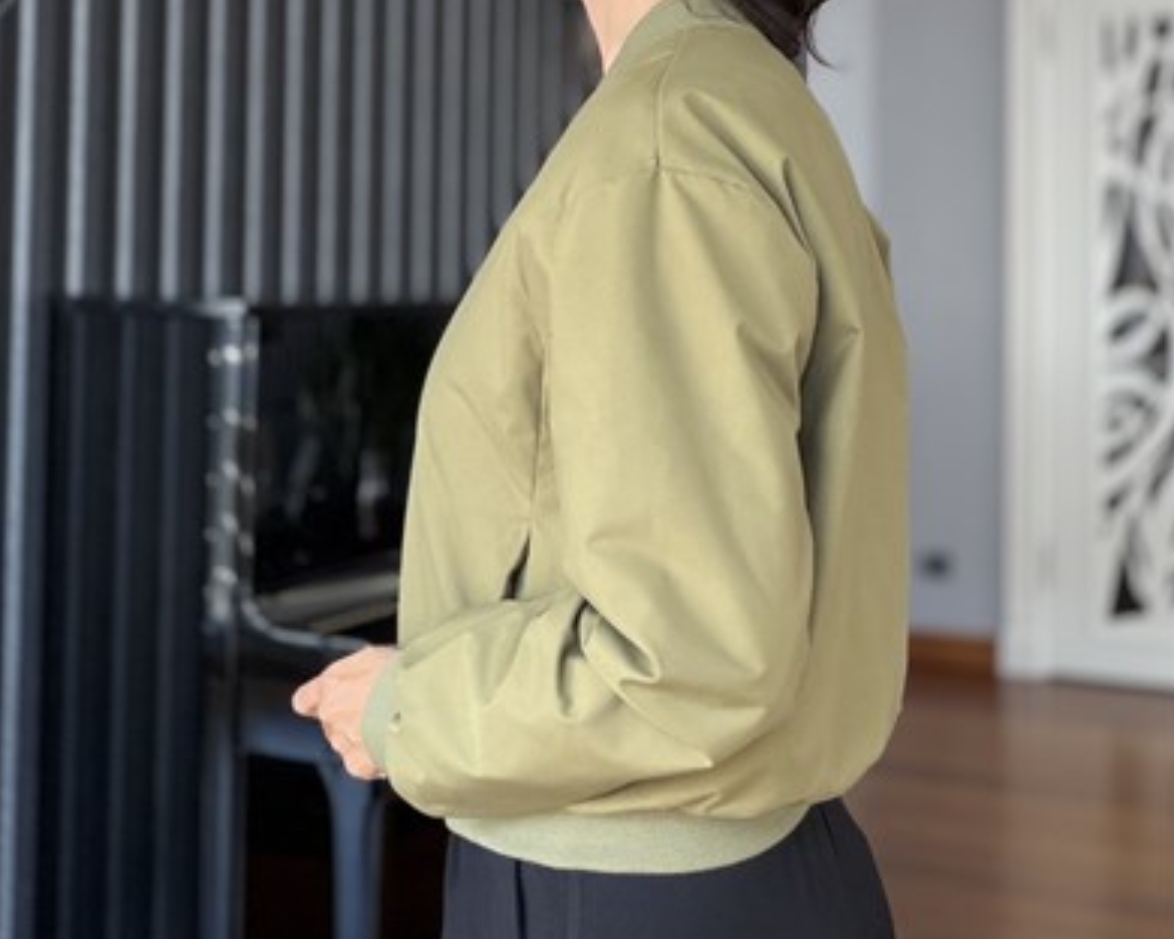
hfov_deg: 45.8
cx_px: 578
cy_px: 260
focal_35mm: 40
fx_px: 1390
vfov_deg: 36.6
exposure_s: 1/77
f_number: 1.9
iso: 80
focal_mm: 2.71
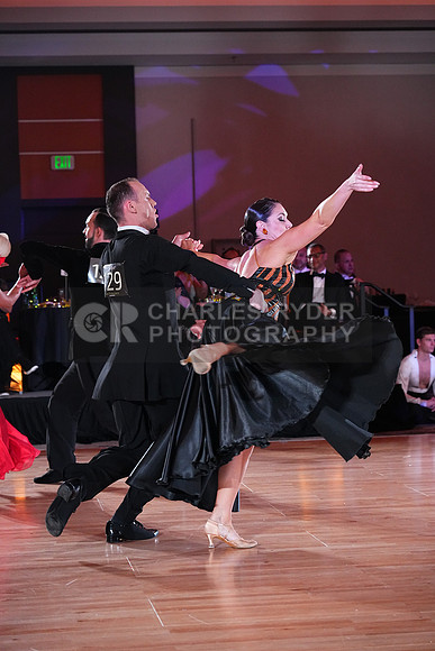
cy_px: 326
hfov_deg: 16.7
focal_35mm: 82
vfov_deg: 24.8
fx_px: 1485
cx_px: 218
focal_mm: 82
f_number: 4
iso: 5000
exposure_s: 1/400
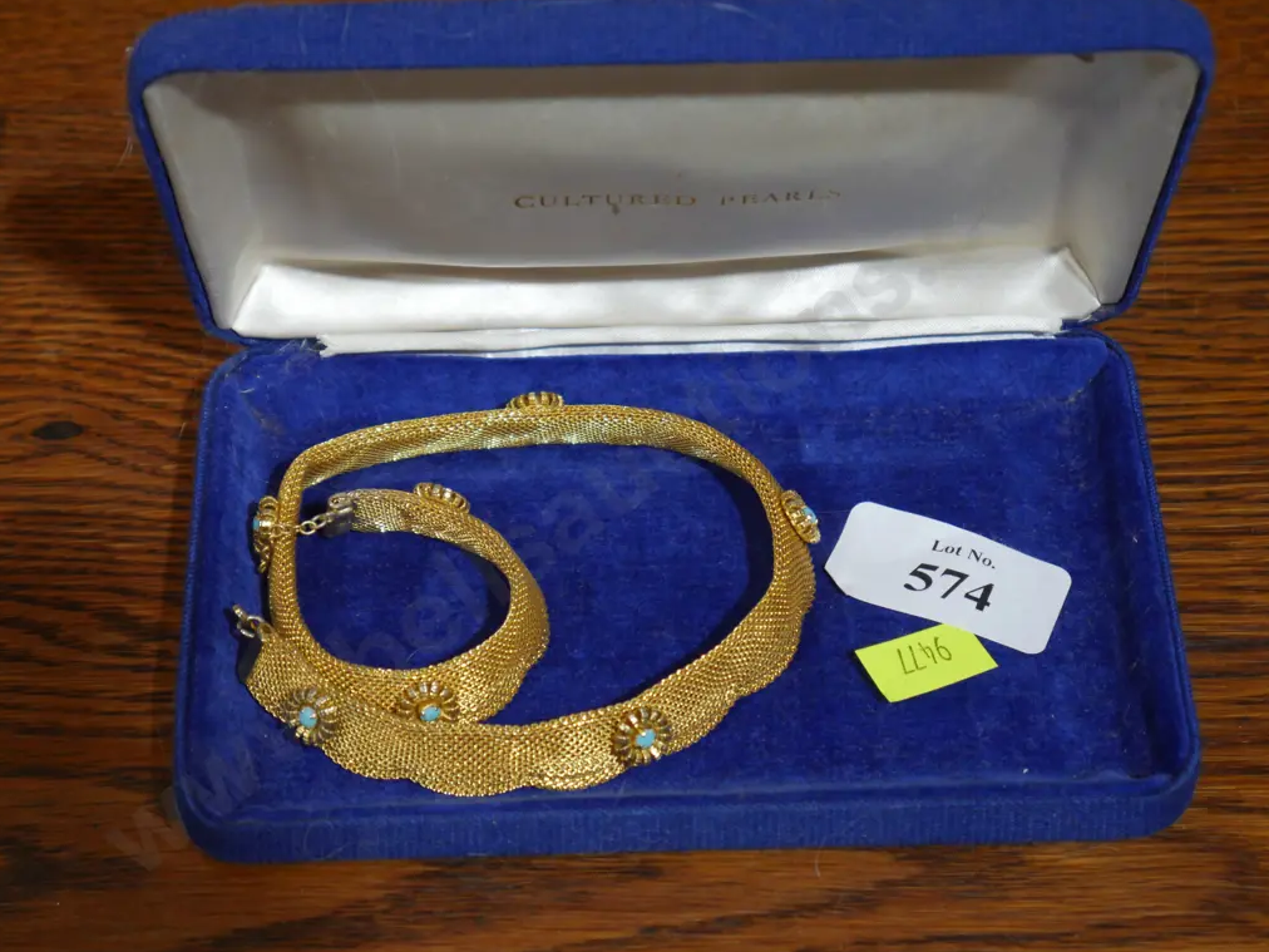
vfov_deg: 17.4
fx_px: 3116
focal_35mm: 85
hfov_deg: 23.0
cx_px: 631
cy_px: 473
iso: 1250
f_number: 5.6
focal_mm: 42
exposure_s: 1/100
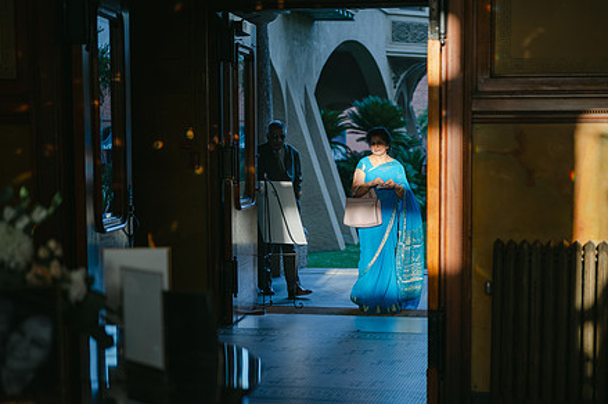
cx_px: 371
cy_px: 266
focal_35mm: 66
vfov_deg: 20.5
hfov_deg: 30.4
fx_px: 1114
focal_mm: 50
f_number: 1.8
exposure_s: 1/500
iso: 100
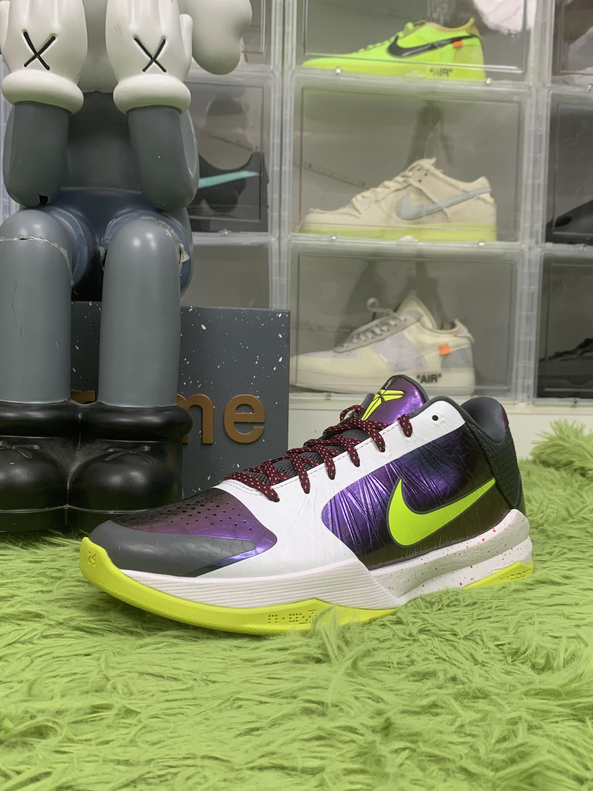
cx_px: 312
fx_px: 754
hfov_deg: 42.9
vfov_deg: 55.3
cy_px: 426
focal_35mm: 33
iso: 100
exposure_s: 1/62
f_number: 1.8
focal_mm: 4.25
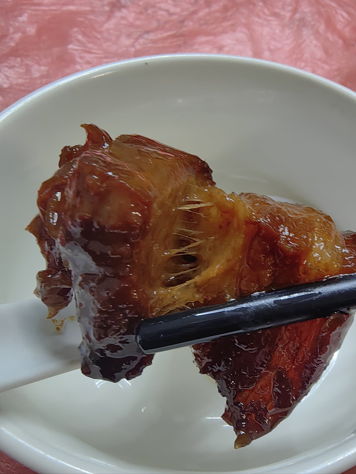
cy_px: 237
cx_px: 178
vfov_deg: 65.3
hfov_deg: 51.4
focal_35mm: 27
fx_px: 370
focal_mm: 1.95
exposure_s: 1/33.3
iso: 250
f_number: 2.2
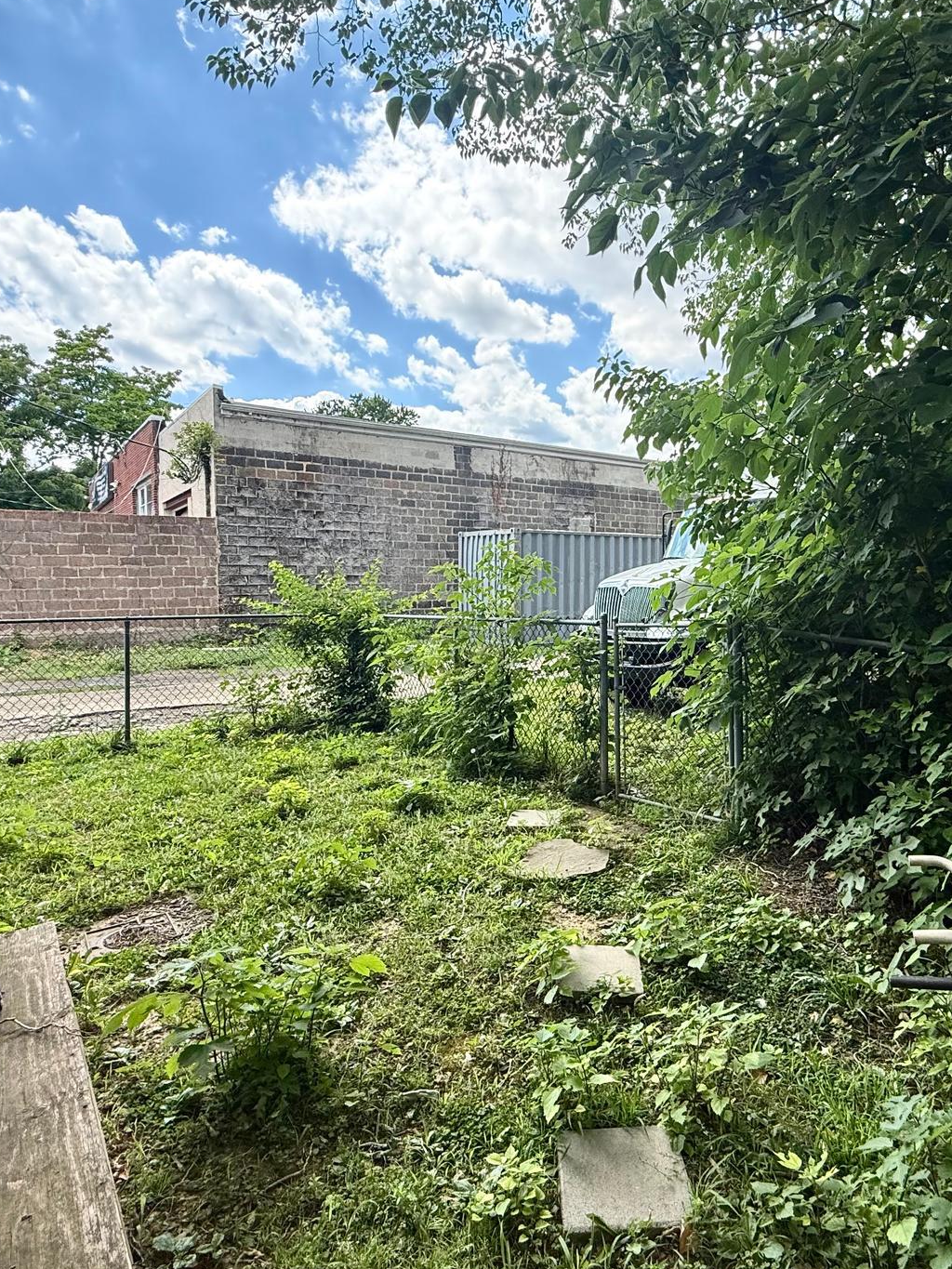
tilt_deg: -0.7
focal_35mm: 21
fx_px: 770
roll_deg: +0.5
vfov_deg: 79.0
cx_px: 596
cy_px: 611
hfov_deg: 62.6
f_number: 2.2
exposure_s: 1/644
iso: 64
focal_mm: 2.22
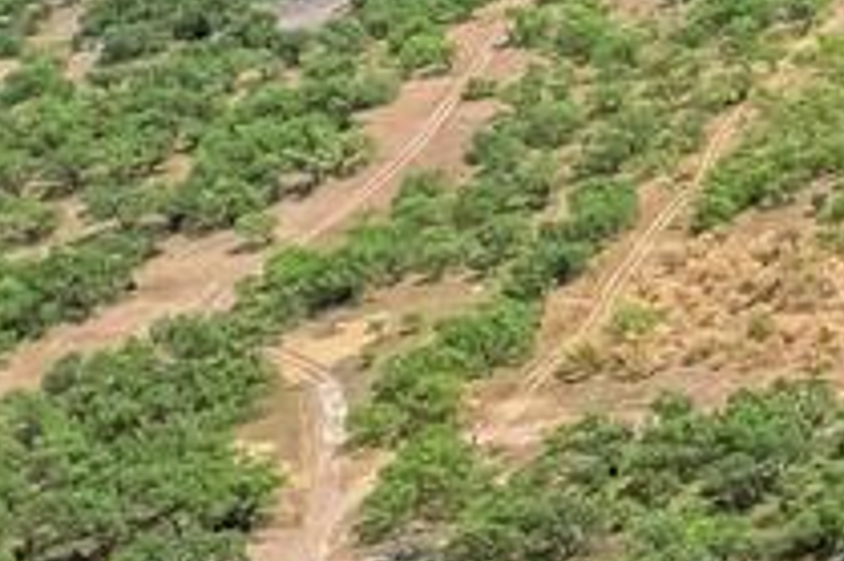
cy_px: 121
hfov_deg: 14.8
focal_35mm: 108
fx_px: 2530
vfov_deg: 12.6
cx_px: 1785
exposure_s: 1/2000
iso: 100
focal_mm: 8.38
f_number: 2.8
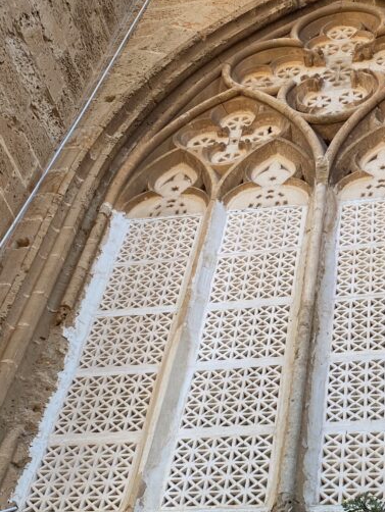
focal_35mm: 53
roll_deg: -7.2
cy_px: 349
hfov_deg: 27.0
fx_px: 785
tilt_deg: +44.3
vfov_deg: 35.7
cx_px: 309
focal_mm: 4.25
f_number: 1.8
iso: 32
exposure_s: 1/307
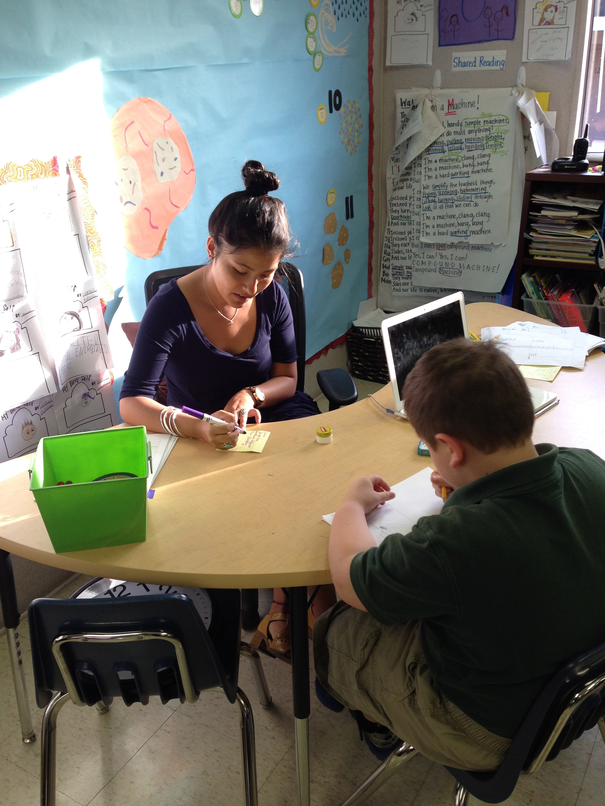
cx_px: 302
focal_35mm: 33
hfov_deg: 42.9
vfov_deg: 55.4
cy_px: 403
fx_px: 769
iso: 64
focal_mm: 4.12
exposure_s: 1/60
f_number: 2.4
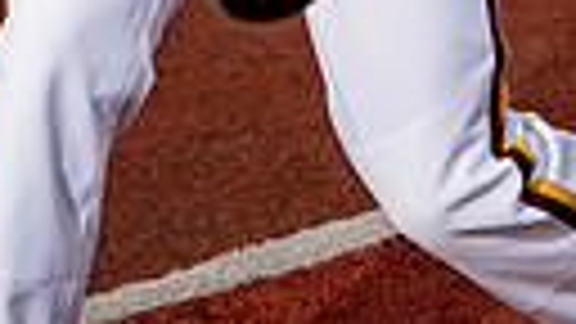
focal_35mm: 129
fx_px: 1970
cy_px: -626
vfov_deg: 8.1
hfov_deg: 16.6
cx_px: 400
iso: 250
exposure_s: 1/250
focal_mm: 35
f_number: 5.6
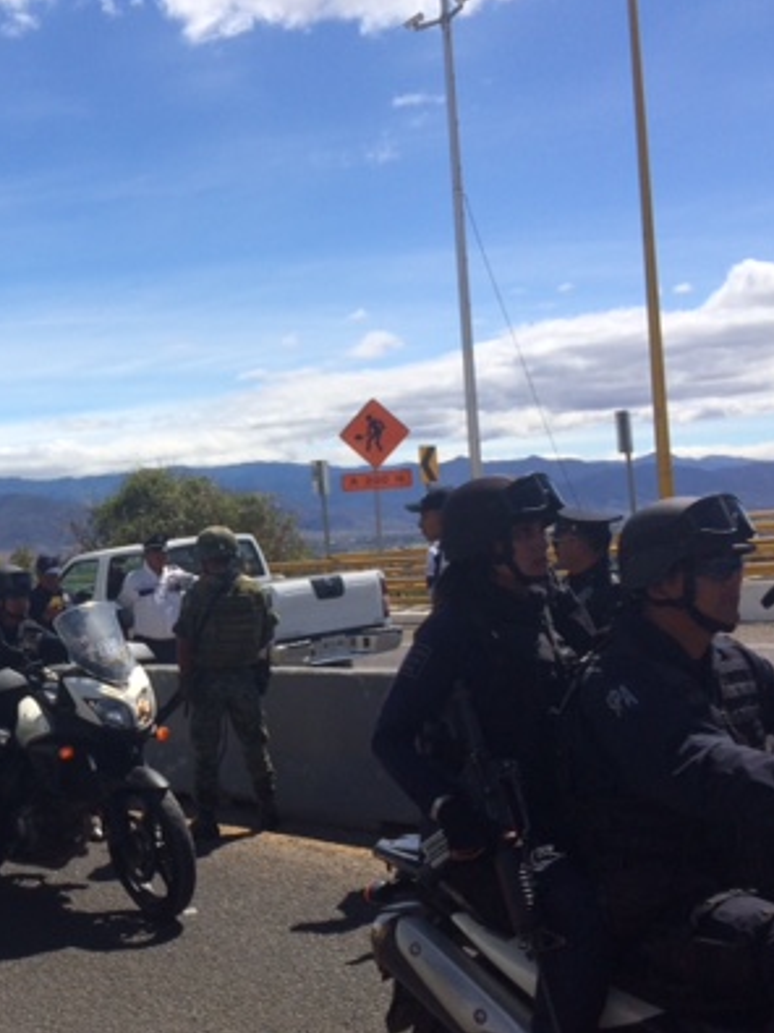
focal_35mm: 47
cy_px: 575
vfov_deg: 40.4
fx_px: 1402
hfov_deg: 29.4
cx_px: 52
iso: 32
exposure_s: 1/3165
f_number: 2.2
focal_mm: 4.15
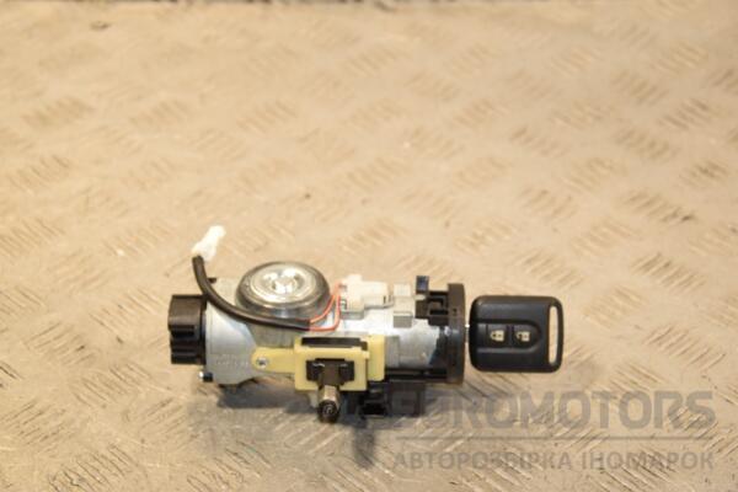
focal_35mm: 93
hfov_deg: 21.9
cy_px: 246
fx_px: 1906
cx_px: 369
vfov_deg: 14.7
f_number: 6.3
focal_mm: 62
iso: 800
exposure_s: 1/200
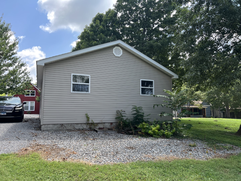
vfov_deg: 53.1
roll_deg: -0.4
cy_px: 90
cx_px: 120
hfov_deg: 67.3
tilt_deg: +5.1
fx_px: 181
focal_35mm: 26
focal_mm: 5.7
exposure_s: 1/949
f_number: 1.5
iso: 50
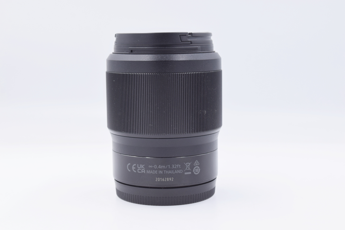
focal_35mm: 67
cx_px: 172
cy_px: 113
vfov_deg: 20.3
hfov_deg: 30.1
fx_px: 642
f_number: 8
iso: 400
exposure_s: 1/125
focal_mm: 44
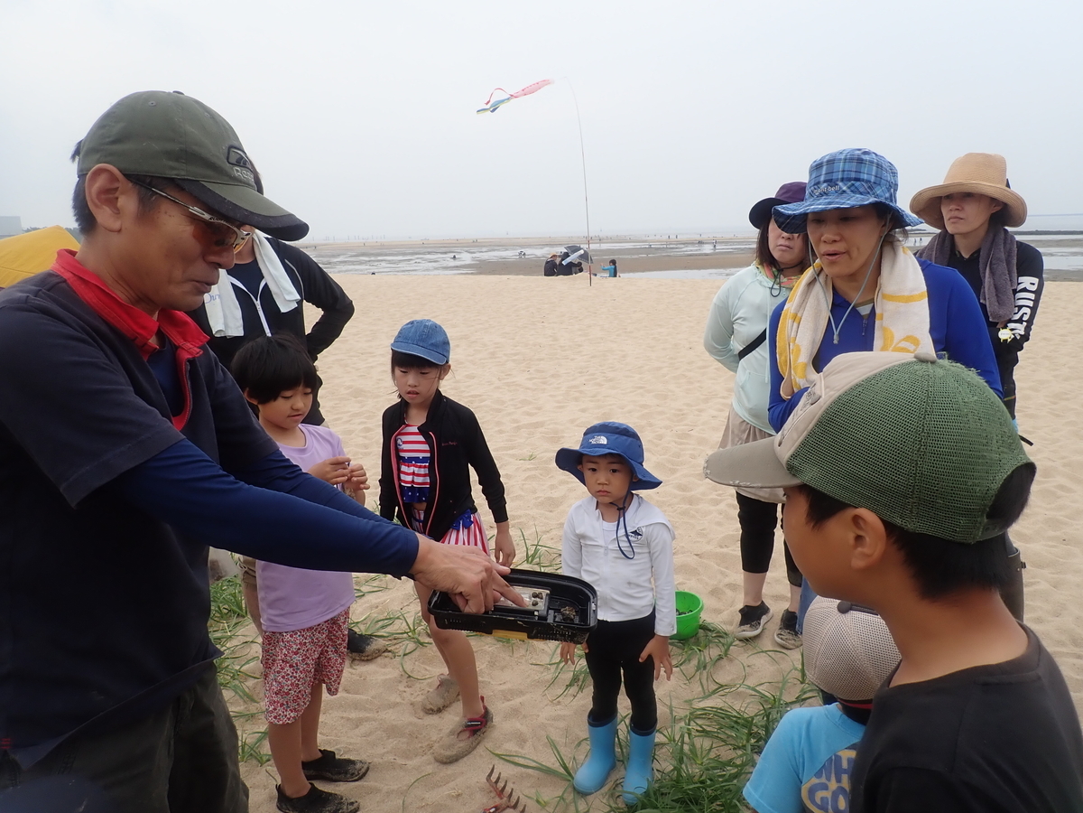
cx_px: 542
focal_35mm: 25
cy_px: 406
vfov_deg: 54.9
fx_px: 782
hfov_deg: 69.4
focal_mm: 4.5
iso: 100
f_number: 2.8
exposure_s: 1/800
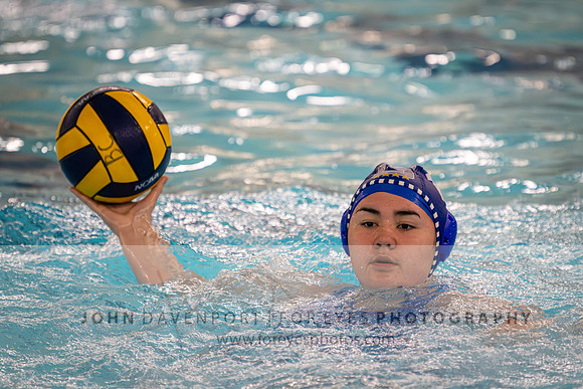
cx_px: 334
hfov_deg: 5.4
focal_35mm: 382
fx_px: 6190
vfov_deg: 3.6
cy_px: 166
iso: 10000
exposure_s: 1/1000
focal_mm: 270
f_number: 4
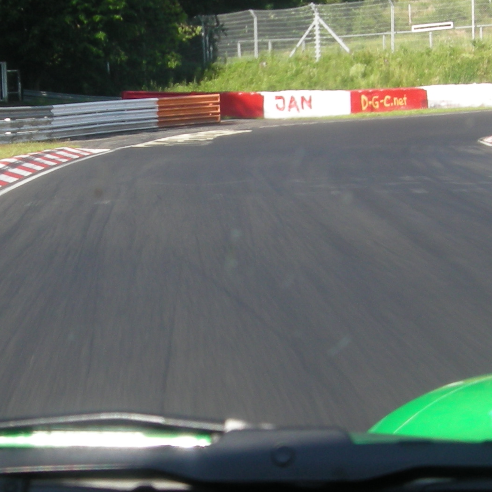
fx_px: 1785
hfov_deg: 15.6
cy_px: 250
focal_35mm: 111
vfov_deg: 15.7
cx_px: 149
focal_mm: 7.5
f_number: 4.8
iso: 64
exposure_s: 1/110
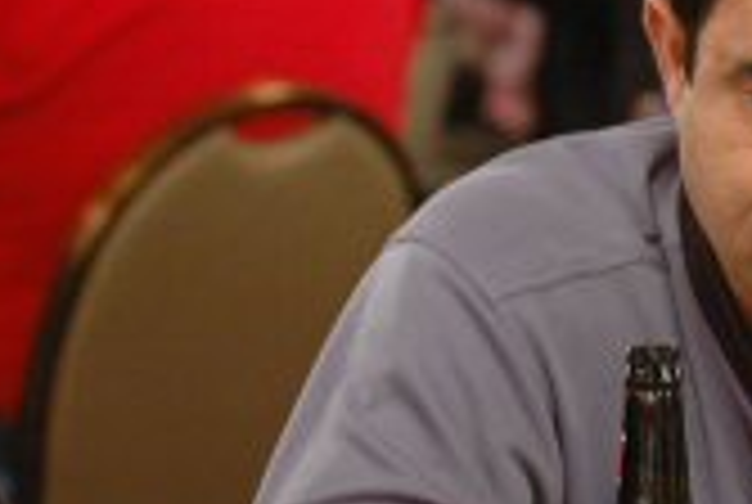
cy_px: 385
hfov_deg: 6.1
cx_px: 788
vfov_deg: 4.1
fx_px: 7010
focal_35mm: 335
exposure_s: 1/60
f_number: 3.2
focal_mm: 80
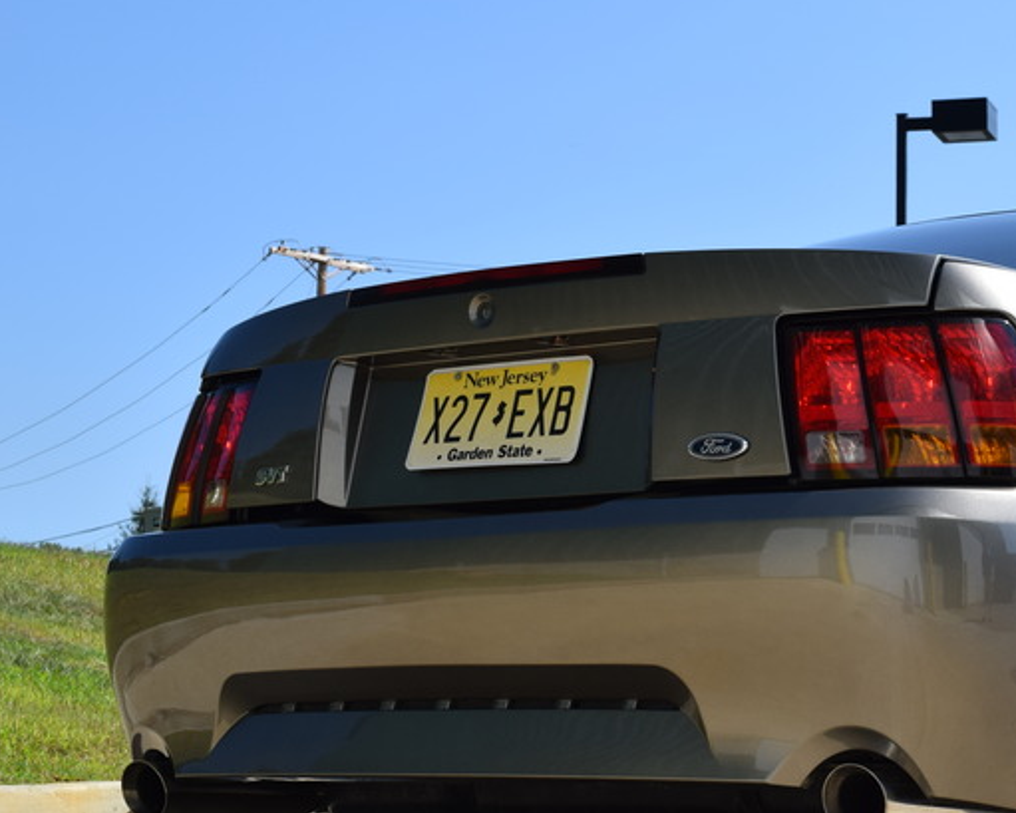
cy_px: 522
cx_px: 1014
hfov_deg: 23.2
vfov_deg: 19.4
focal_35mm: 79
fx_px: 2376
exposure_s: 1/400
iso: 200
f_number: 10
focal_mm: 28
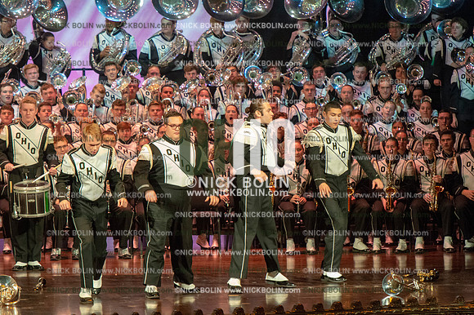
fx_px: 3026
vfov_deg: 6.0
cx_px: 237
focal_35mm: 230
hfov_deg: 9.0
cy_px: 158
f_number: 5.6
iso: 8000
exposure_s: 1/200
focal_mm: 230
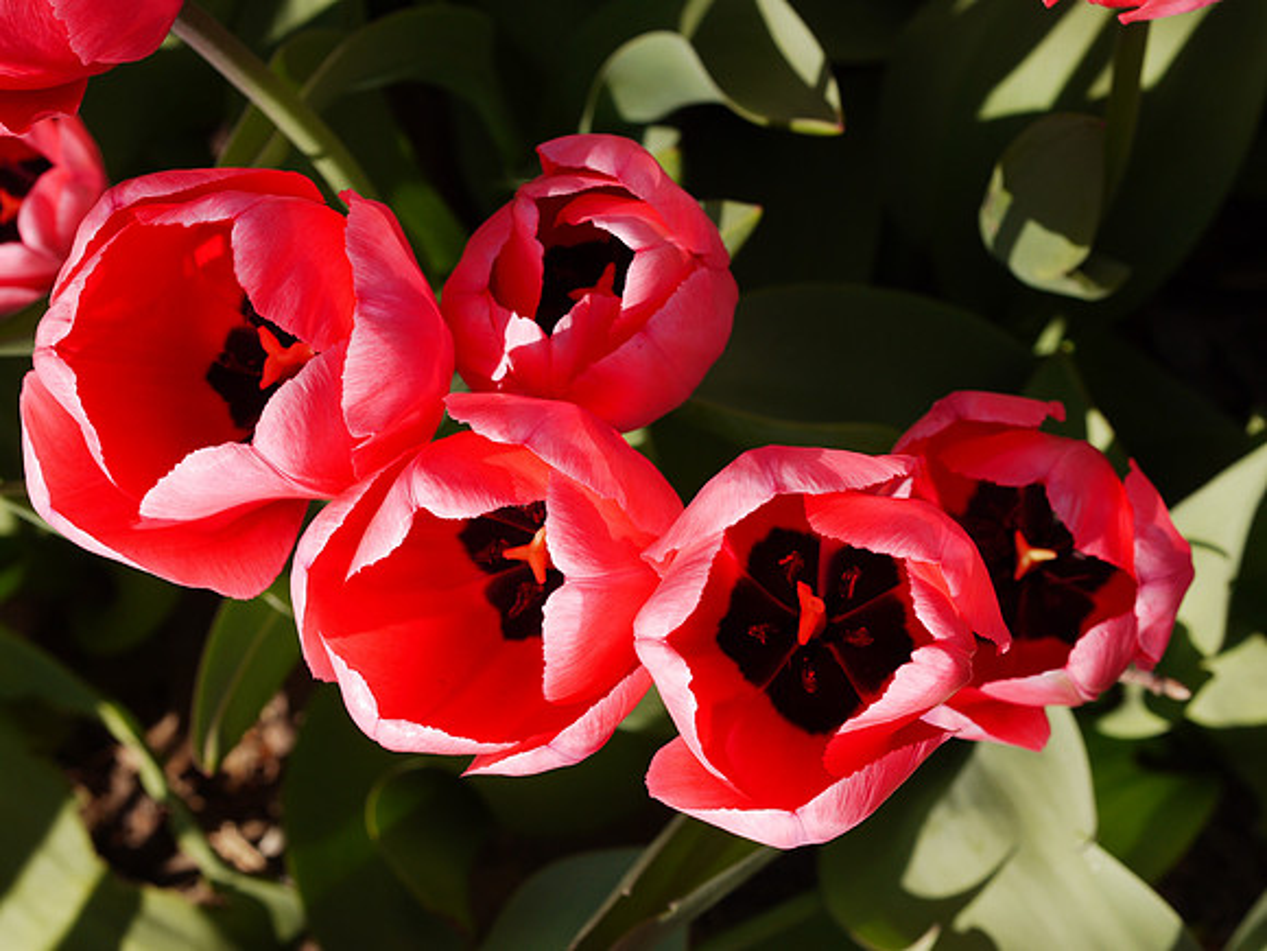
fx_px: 3294
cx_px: 634
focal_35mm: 90
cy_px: 476
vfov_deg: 16.4
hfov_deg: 21.8
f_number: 7.1
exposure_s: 1/250
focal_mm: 45
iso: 100
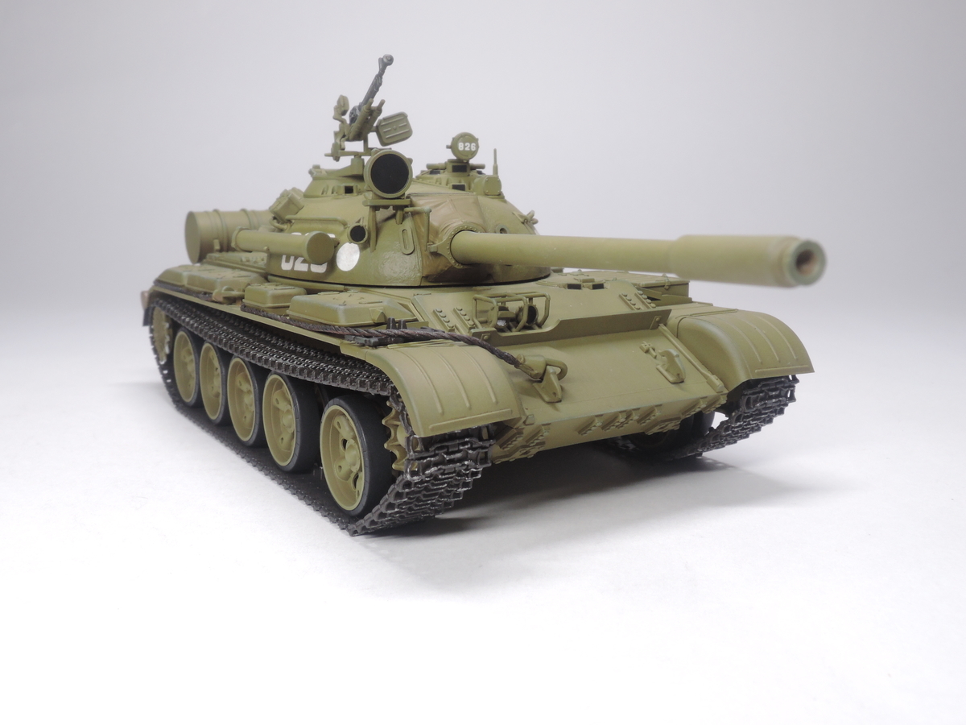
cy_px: 362
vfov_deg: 40.7
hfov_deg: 52.6
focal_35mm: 35
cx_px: 483
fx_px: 977
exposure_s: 1/50
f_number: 8
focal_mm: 7.5
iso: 220
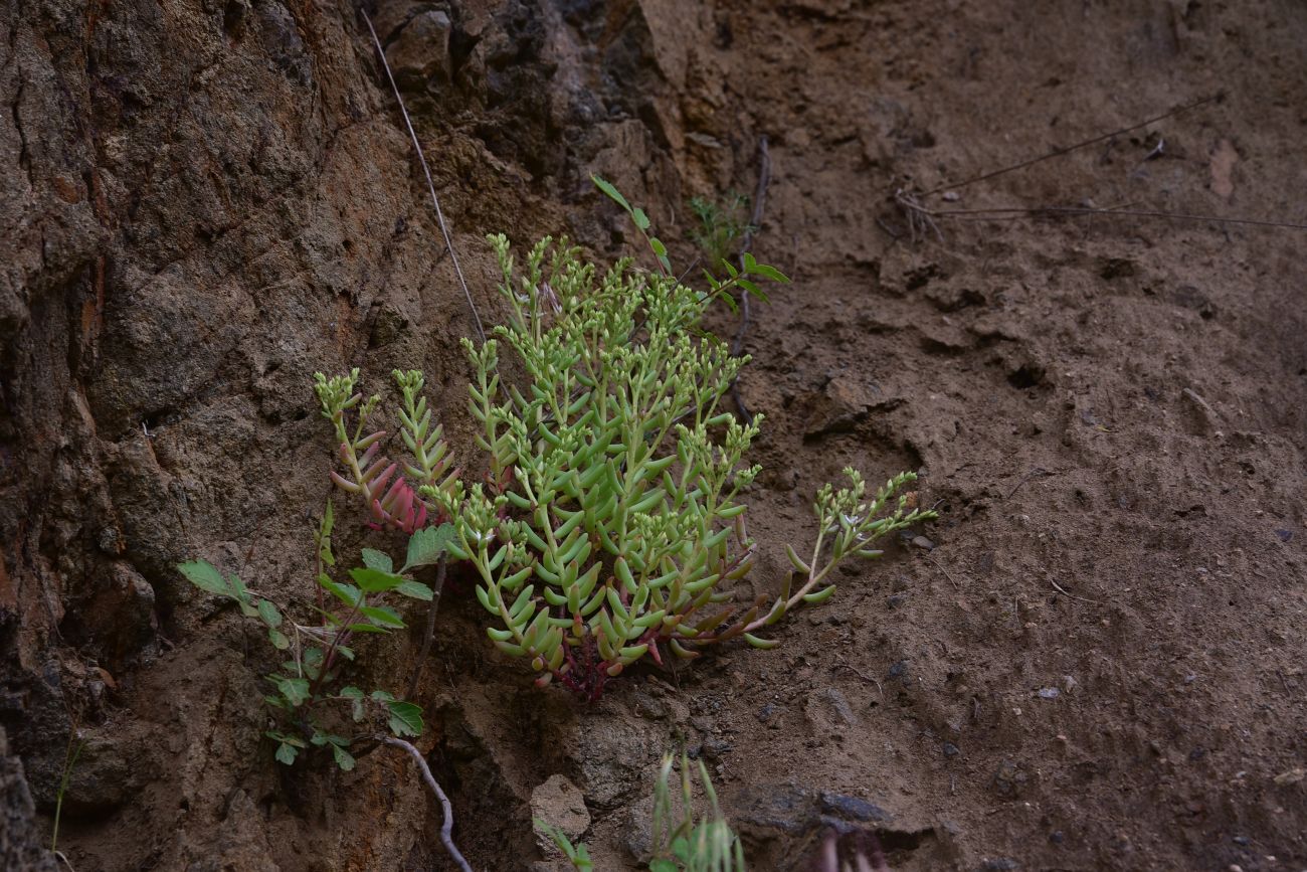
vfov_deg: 27.0
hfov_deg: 39.6
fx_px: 1815
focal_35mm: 50
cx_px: 654
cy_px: 436
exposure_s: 1/125
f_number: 10
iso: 320
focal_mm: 50
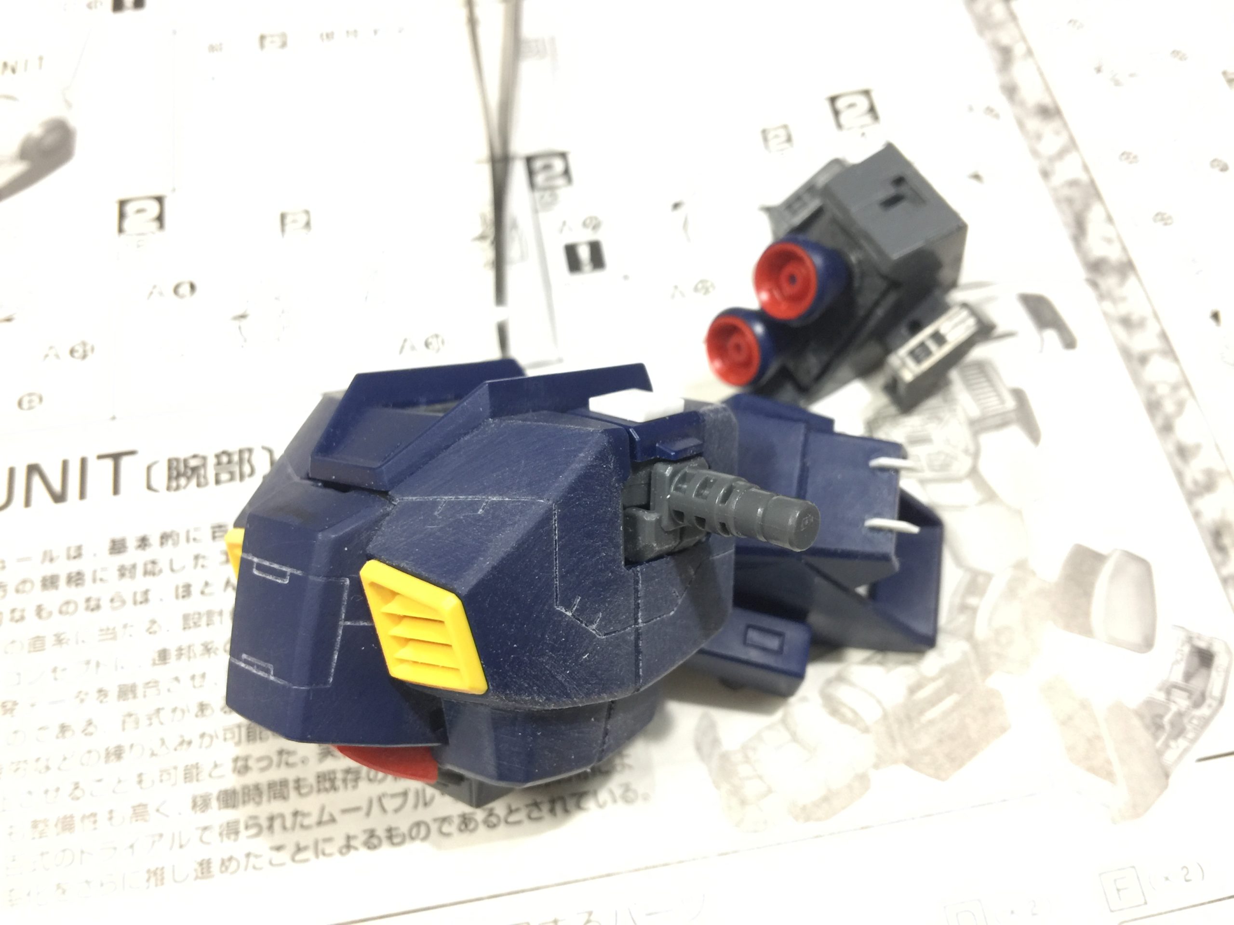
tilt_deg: -64.4
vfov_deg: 48.2
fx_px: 1034
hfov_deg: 61.7
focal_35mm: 29
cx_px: 617
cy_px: 462
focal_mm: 4.15
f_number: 2.2
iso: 100
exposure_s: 1/15
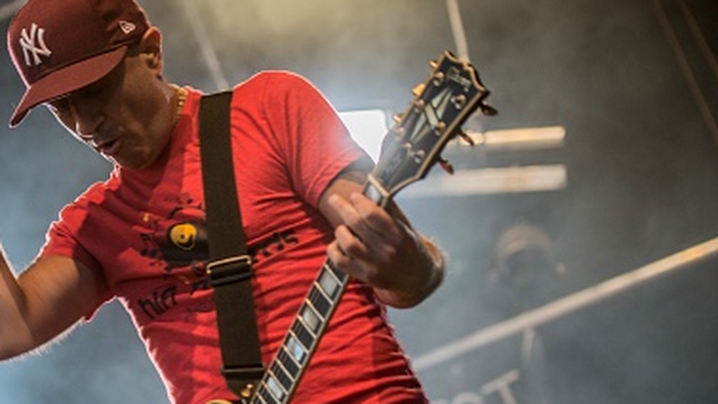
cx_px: 74
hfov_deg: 13.0
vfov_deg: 7.4
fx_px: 3122
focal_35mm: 164
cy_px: 348
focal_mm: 82
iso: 250
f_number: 2.8
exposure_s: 1/100
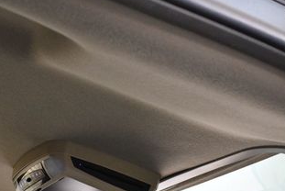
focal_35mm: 74
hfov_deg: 27.3
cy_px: 159
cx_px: 115
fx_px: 586
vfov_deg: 18.3
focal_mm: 18
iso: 2200
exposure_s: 1/125
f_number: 3.5
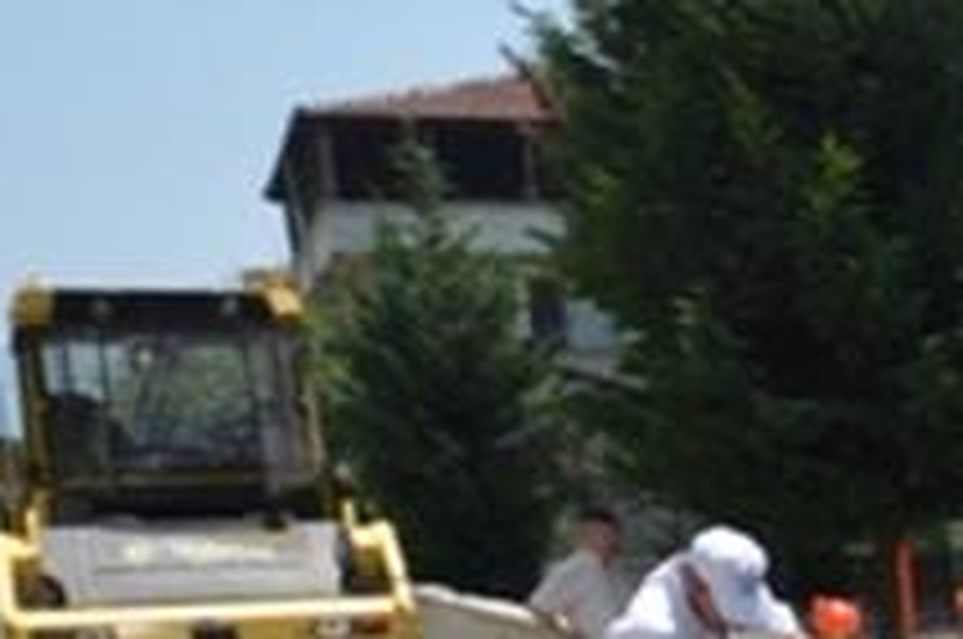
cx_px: 1791
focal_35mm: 101
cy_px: 1084
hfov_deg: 16.5
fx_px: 2698
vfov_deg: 12.5
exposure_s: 1/250
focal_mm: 18
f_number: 20
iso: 640
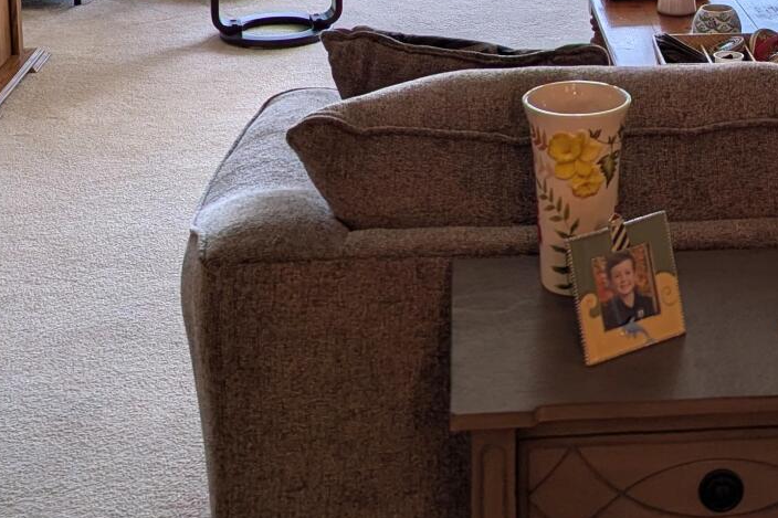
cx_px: 608
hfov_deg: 27.9
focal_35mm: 71
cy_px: -113
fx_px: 1534
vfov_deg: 18.2
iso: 40
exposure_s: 1/245
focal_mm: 6.81
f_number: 1.85
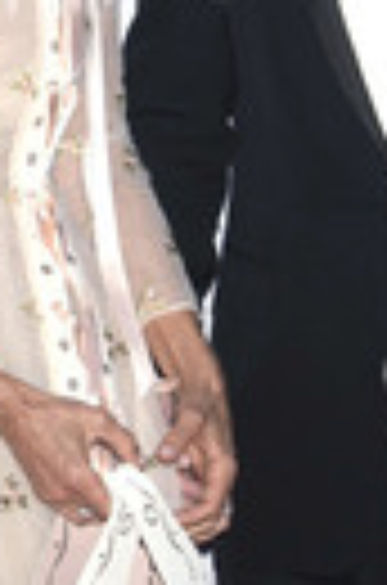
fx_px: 2302
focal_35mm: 142
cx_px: 207
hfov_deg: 9.6
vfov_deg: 14.4
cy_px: 166
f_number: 5.6
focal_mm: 46
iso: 640
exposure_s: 1/200
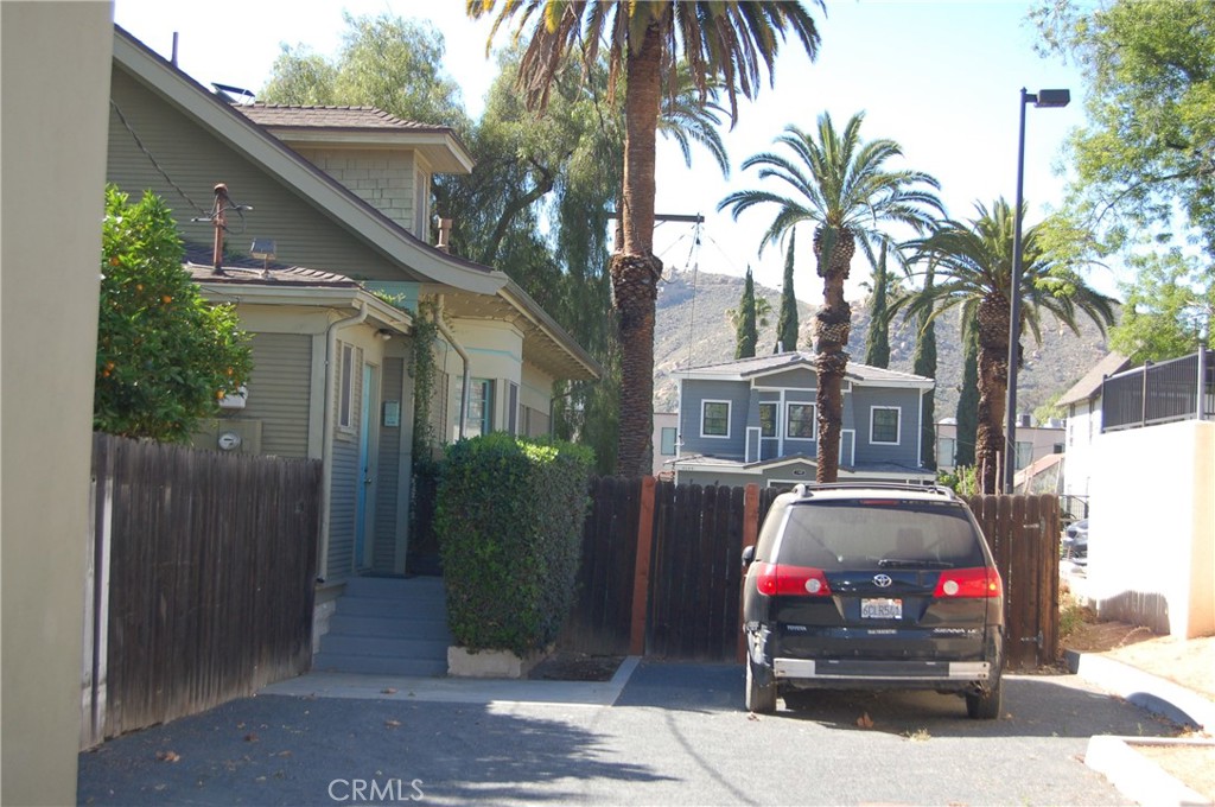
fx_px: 1921
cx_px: 608
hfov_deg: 35.1
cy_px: 404
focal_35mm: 57
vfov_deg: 23.7
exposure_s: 1/400
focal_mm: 38
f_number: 5
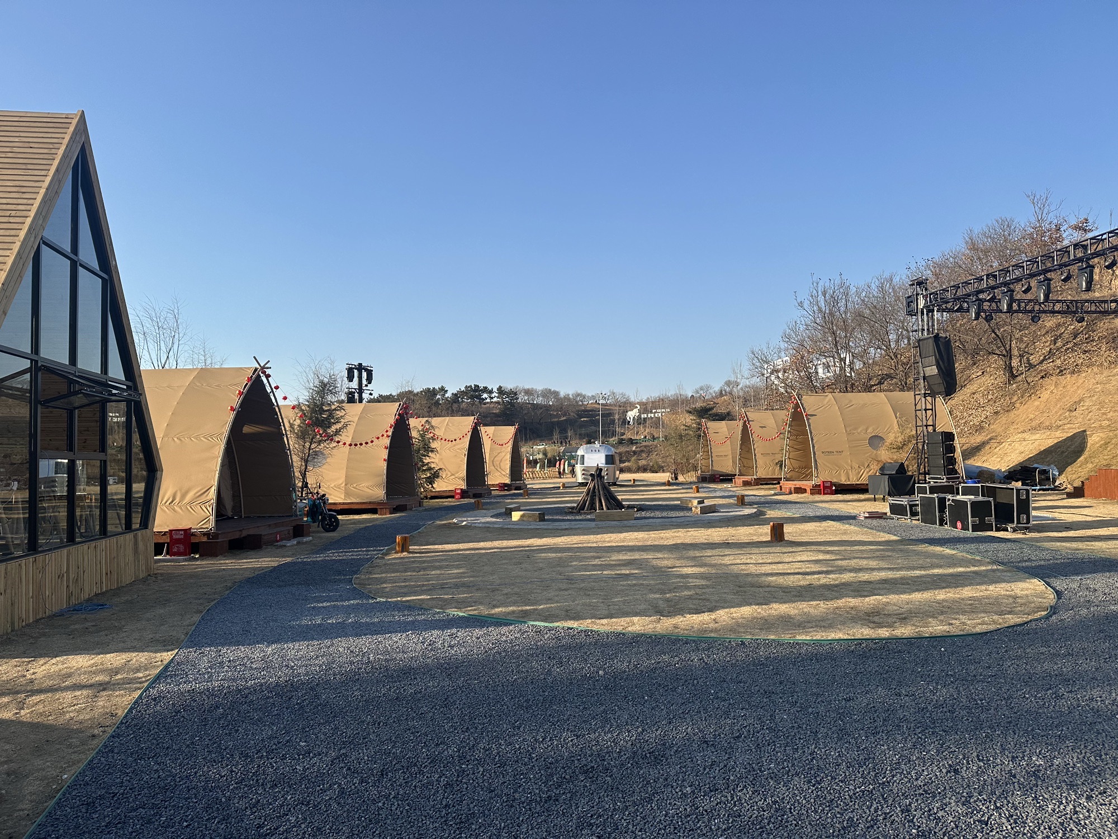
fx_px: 775
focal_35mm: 24
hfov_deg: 71.6
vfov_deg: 56.8
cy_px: 420
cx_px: 559
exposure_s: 1/2882
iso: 80
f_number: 1.78
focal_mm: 6.86
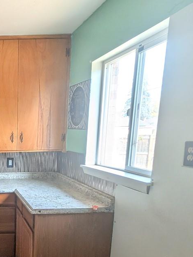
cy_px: 186
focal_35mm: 33
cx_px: -29
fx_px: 245
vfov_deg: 53.3
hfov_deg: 35.5
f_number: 2.2
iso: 51
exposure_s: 1/56.3
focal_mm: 1.54
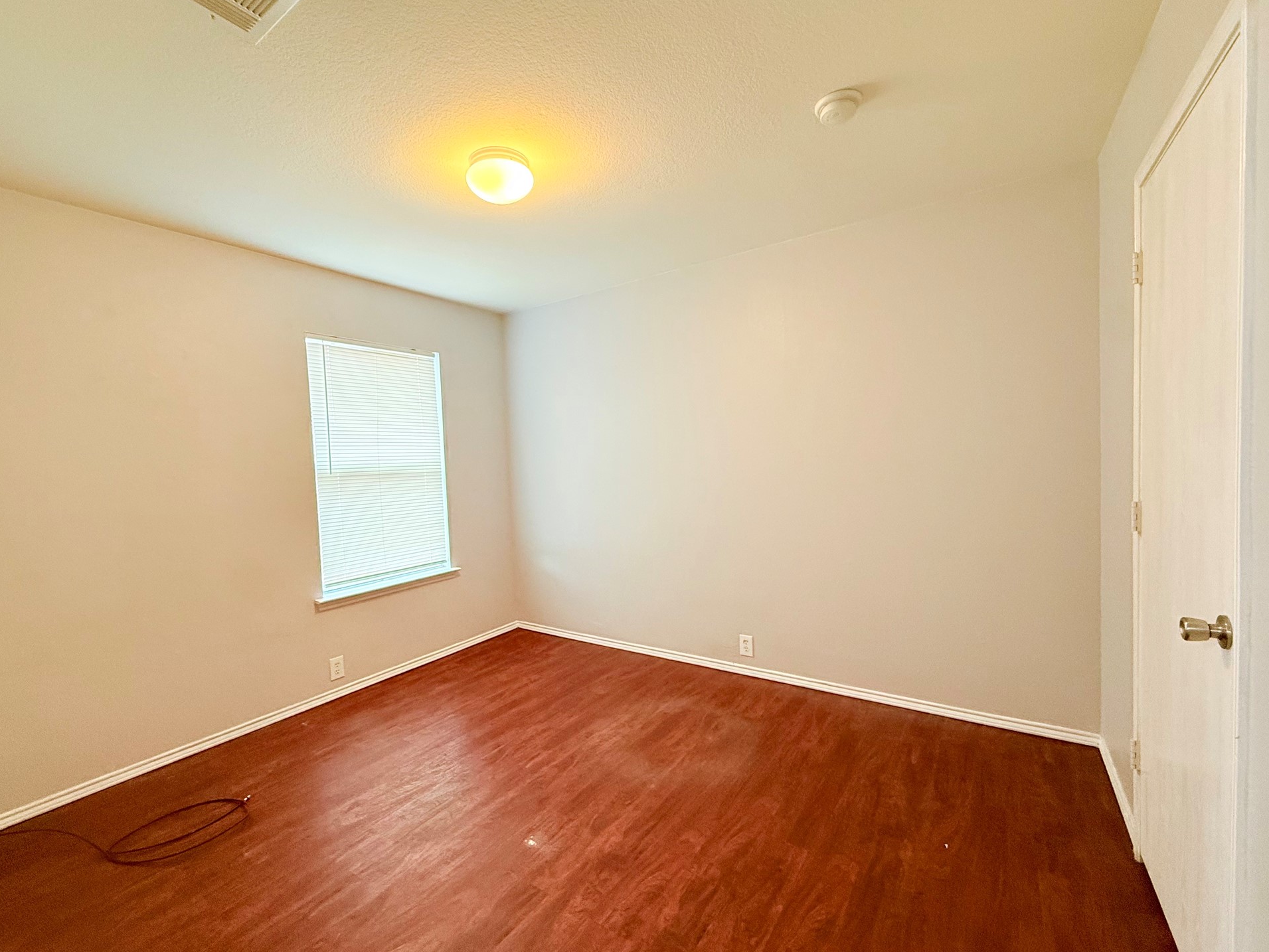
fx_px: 550
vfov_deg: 81.8
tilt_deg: -2.4
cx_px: 610
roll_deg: +2.3
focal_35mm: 15
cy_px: 485
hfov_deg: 98.1
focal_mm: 2.22
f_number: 2.2
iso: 320
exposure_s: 1/60
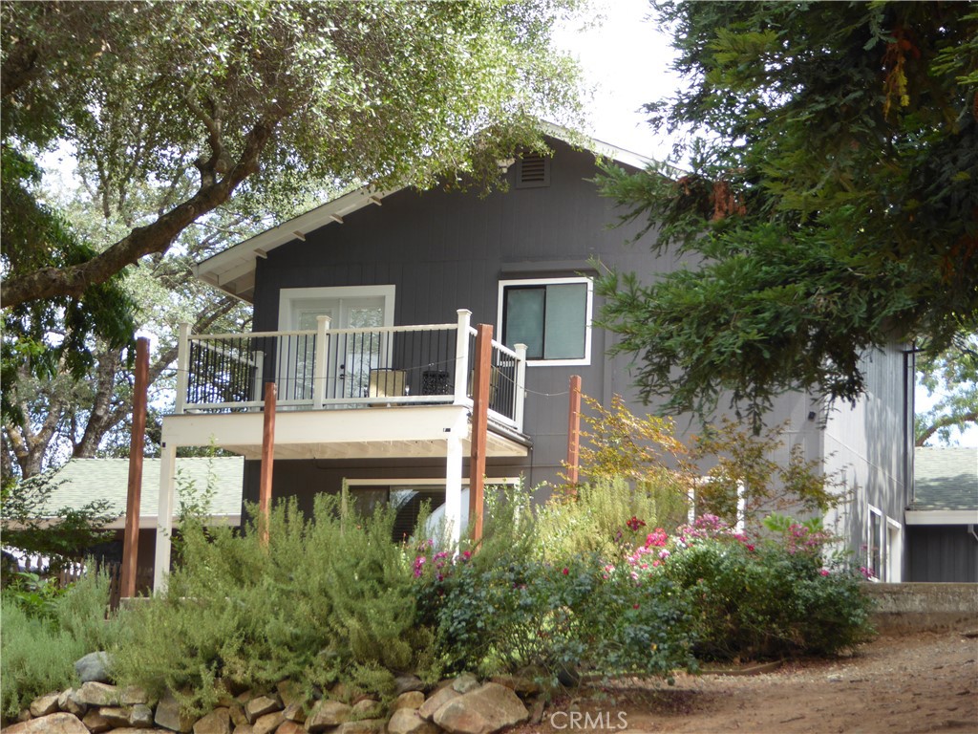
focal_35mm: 91
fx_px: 2571
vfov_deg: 16.2
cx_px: 489
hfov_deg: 21.5
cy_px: 367
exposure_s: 1/80
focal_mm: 15
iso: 100
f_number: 4.8
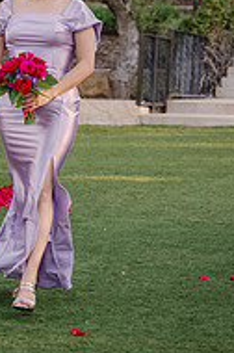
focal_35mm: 123
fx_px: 1204
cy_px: 67
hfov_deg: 11.1
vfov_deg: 16.5
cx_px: 46
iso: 320
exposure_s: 1/640
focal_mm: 52
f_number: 2.8
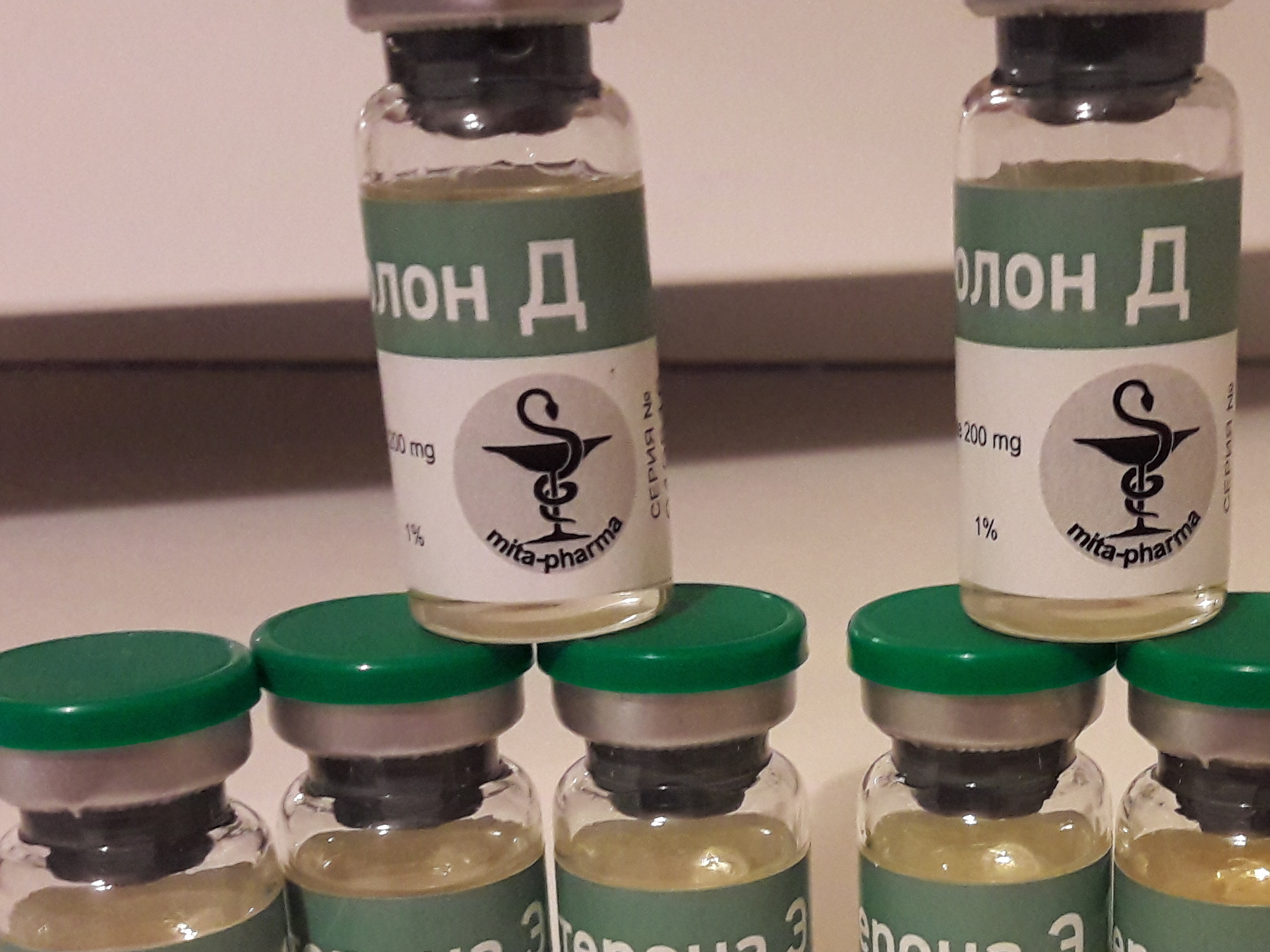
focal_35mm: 60
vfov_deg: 23.9
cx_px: 870
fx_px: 2202
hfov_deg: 31.9
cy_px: 828
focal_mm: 3.7
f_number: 1.9
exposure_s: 1/17
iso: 250
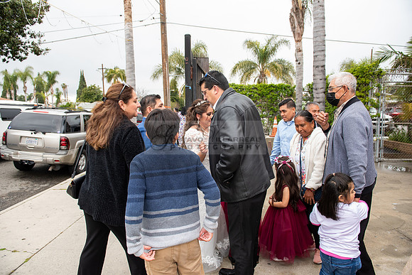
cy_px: 138
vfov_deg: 53.2
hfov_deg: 73.7
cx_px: 206
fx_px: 275
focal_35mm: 24
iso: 400
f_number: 5
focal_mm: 24
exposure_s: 1/160
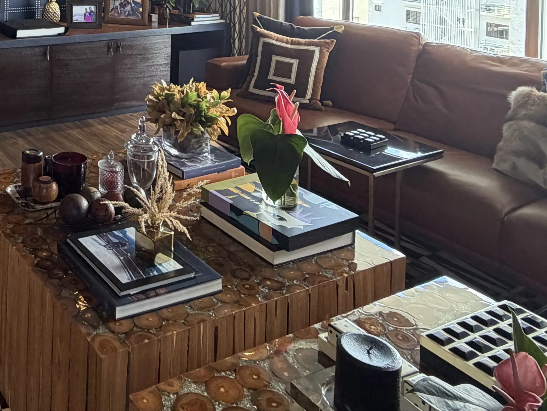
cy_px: -74
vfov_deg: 30.8
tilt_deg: -0.7
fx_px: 632
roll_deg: -0.9
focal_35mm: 40
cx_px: 49
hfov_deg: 42.7
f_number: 2.2
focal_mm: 2.22
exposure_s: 1/60
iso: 200
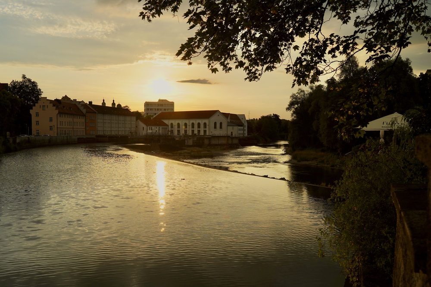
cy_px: 144
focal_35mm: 34
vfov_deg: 38.9
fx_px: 407
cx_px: 216
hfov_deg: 55.8
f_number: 7.1
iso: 100
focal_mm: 34
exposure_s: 1/640
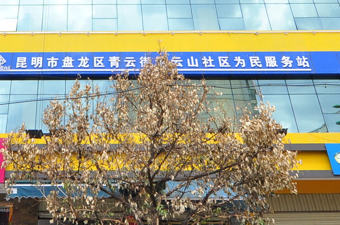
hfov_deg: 43.8
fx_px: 412
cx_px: 97
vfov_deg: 28.8
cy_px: 0
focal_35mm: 44
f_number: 10
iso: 400
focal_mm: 11.5
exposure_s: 1/200
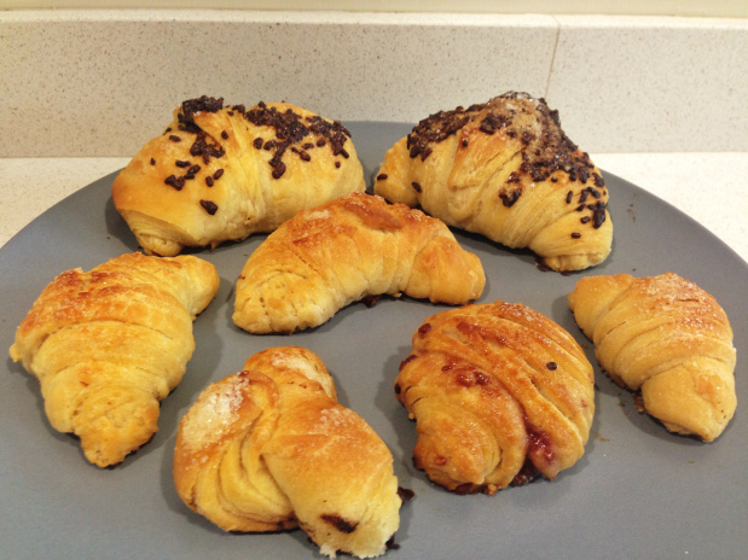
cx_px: 374
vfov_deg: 42.9
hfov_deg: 55.4
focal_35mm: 33
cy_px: 280
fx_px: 713
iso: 125
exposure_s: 1/20
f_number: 2.4
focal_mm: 4.12
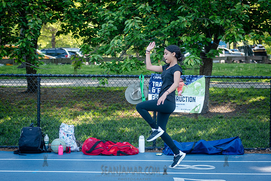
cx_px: 133
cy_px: 95
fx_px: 678
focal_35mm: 90
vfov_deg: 15.2
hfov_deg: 22.6
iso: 400
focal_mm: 80
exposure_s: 1/250
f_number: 4
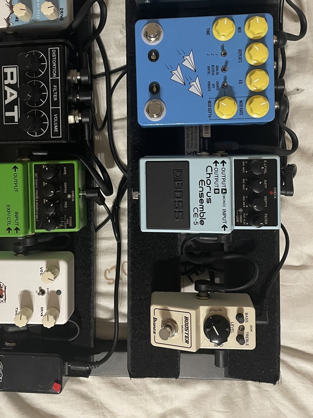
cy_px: 147
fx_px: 470
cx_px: 138
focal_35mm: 39
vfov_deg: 47.3
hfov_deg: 36.8
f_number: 1.6
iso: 400
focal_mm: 4.2
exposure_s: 1/60
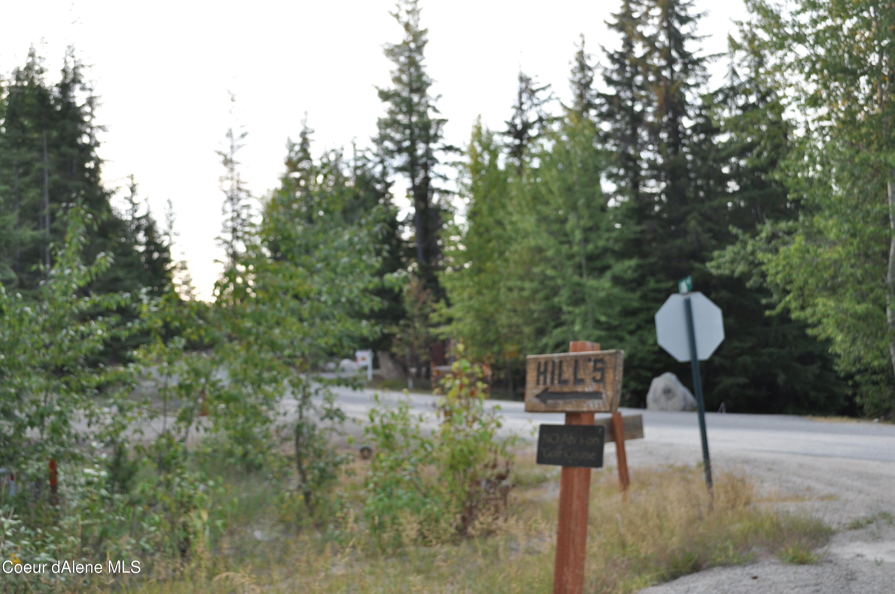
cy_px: 297
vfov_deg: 31.8
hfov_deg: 46.5
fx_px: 1043
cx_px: 448
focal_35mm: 42
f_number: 5.6
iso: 200
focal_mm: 28
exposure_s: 1/125
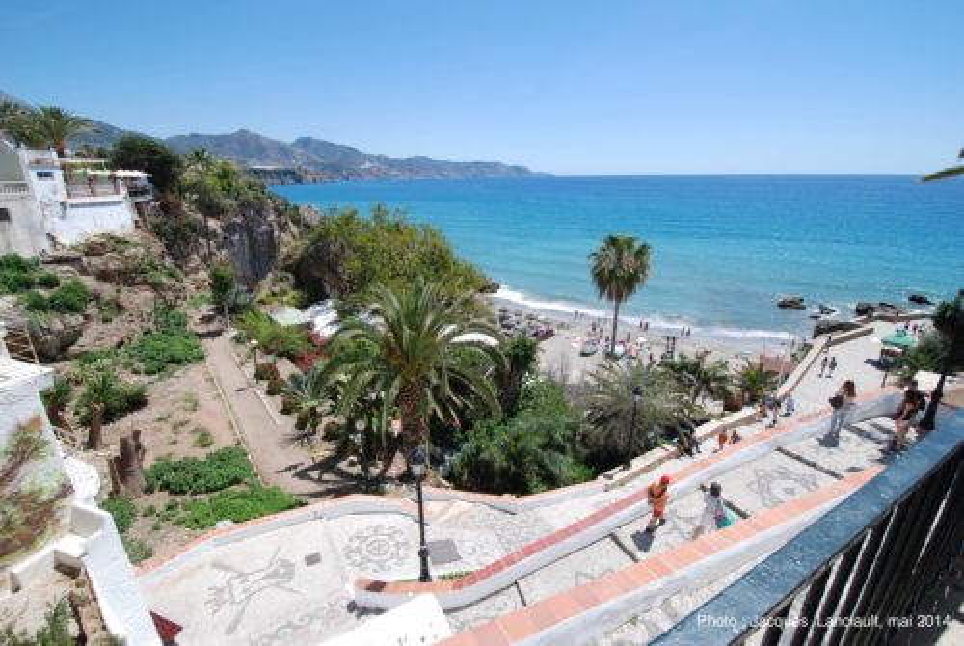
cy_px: 323
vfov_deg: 77.5
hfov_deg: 100.3
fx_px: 402
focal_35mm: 15
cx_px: 482
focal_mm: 10
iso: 100
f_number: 7.1
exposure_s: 1/200
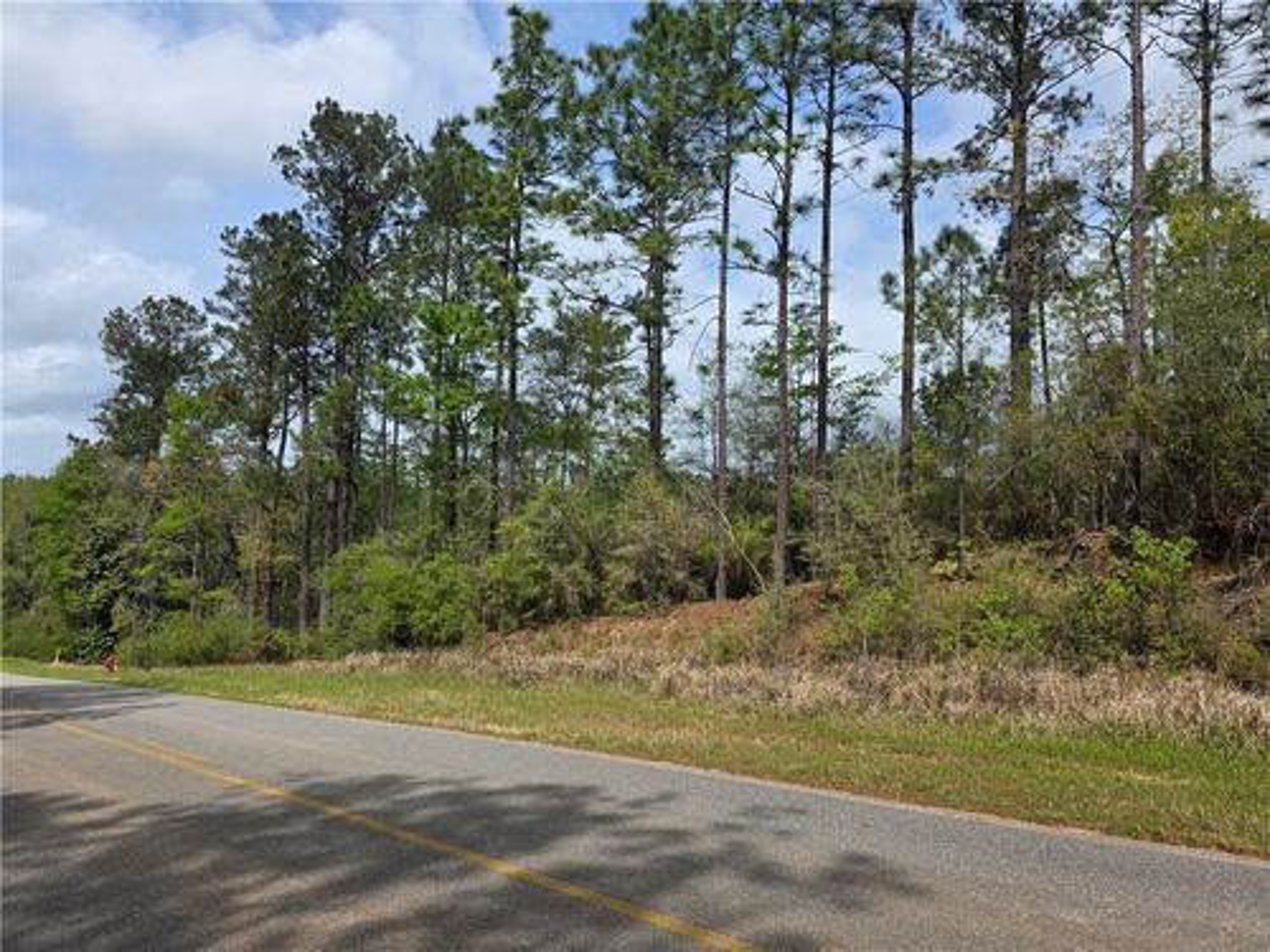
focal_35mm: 23
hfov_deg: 73.9
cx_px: 635
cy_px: 476
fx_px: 844
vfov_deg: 58.9
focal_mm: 6.3
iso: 80
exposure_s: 1/7061
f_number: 1.7
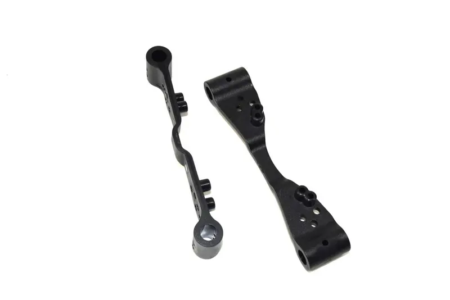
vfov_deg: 28.1
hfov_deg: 41.1
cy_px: 150
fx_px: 600
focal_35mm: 48
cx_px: 225
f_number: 13
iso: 100
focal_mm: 32
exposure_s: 1/40
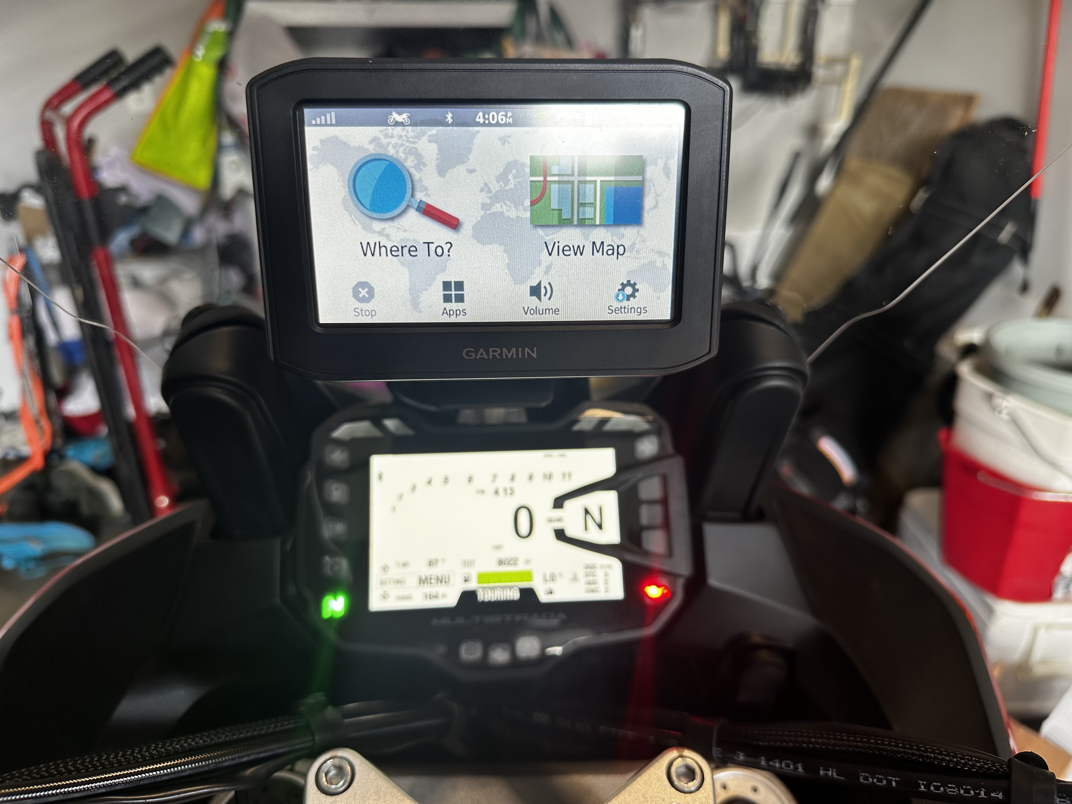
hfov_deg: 71.6
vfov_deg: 56.8
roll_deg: +0.0
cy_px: 402
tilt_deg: -25.0
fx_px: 743
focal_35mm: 24
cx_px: 536
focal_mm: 6.86
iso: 64
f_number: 1.78
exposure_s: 1/174
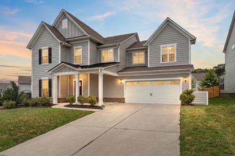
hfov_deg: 72.2
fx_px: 161
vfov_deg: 51.7
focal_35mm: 25
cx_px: 107
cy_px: 92
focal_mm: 20.5
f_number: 16
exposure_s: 1/60
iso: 100
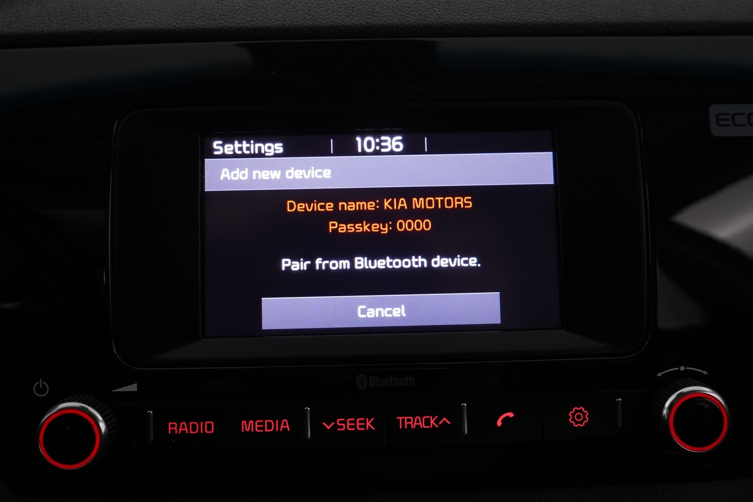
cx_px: 376
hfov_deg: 65.5
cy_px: 251
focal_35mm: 28
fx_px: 586
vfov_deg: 46.4
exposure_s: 1/60
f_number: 6.3
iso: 4000
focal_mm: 28
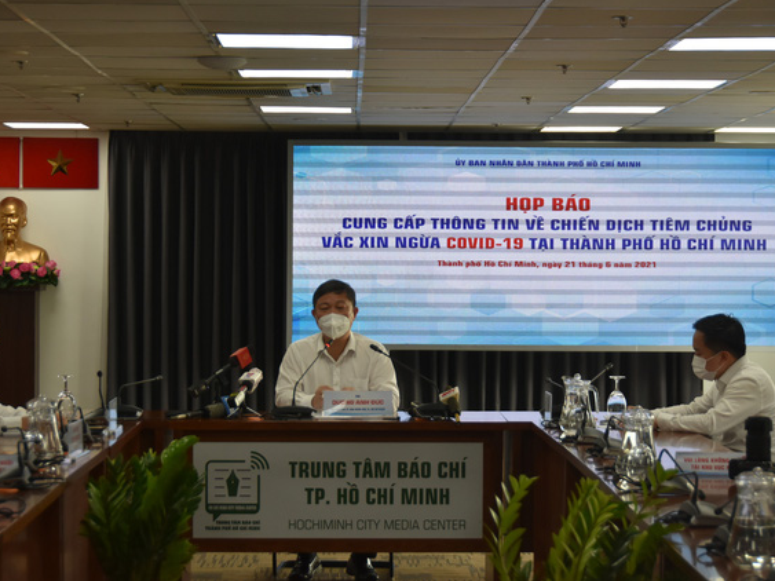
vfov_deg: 13.9
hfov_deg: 18.5
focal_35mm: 107
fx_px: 2385
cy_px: 288
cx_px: 355
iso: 800
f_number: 6.3
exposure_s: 1/160
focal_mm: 65
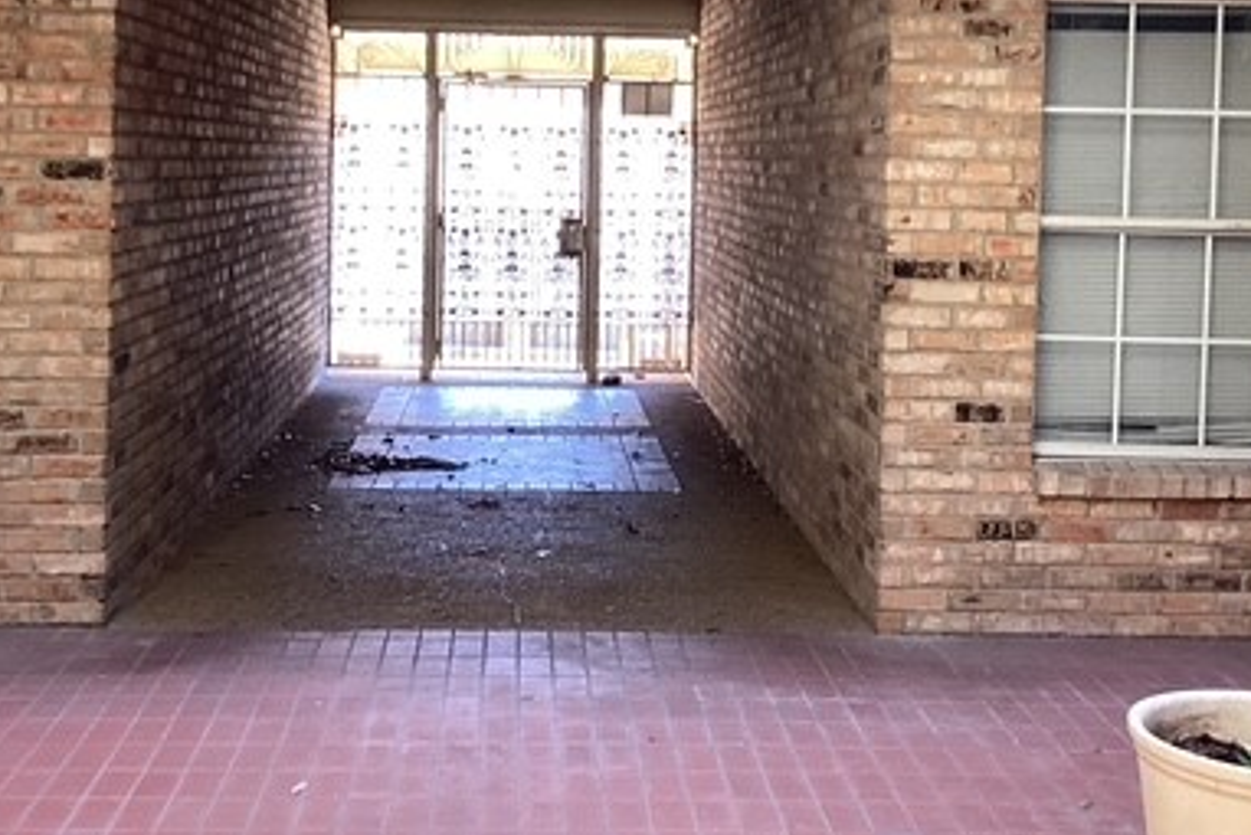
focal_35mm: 54
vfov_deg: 24.9
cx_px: 612
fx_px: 1877
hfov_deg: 36.9
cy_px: 229
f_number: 2.4
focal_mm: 3.3
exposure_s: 1/60
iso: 125
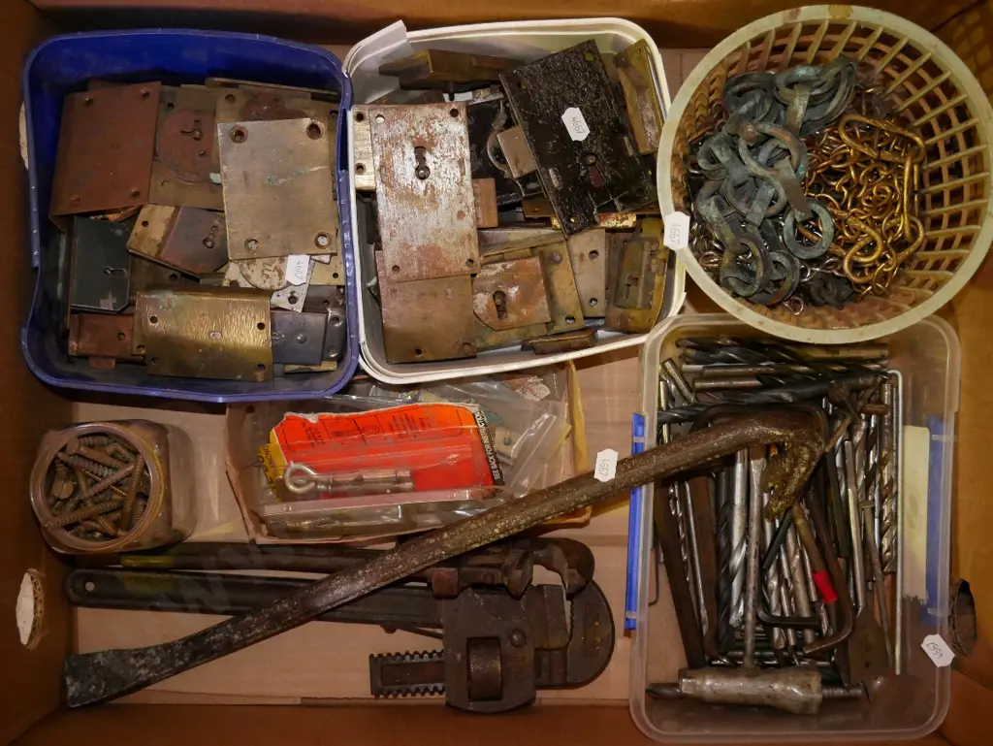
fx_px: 1435
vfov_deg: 29.1
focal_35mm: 50
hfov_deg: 38.2
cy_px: 373
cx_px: 496
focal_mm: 25
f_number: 4.5
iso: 3200
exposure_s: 1/80
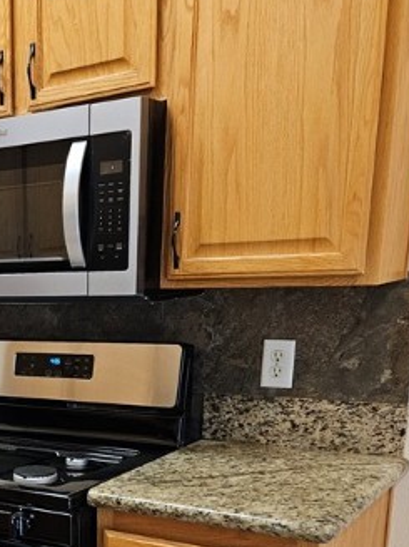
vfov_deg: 33.7
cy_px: 490
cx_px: -53
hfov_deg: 24.9
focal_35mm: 54
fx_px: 851
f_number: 1.8
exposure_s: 1/120
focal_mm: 5.4
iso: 400
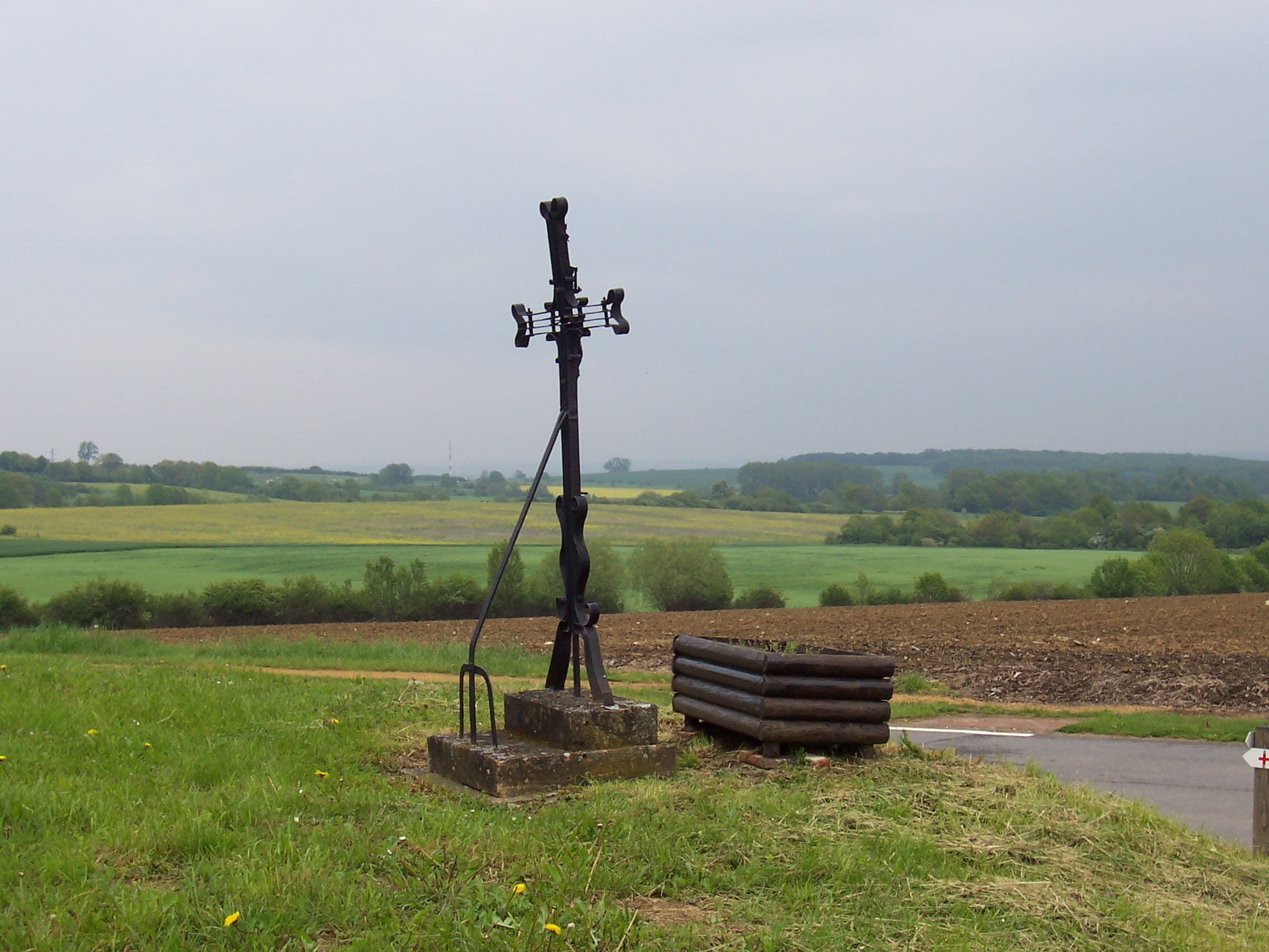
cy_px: 476
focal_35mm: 57
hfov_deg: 33.8
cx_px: 634
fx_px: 2090
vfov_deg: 25.7
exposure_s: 1/180
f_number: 6.7
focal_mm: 8.6
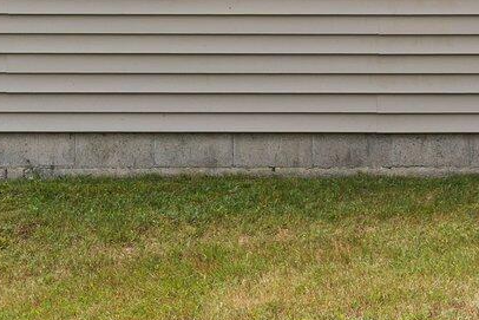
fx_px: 3121
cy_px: -108
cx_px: 575
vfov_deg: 5.8
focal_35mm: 235
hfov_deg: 8.7
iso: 320
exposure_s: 1/320
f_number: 8
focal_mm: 46.5
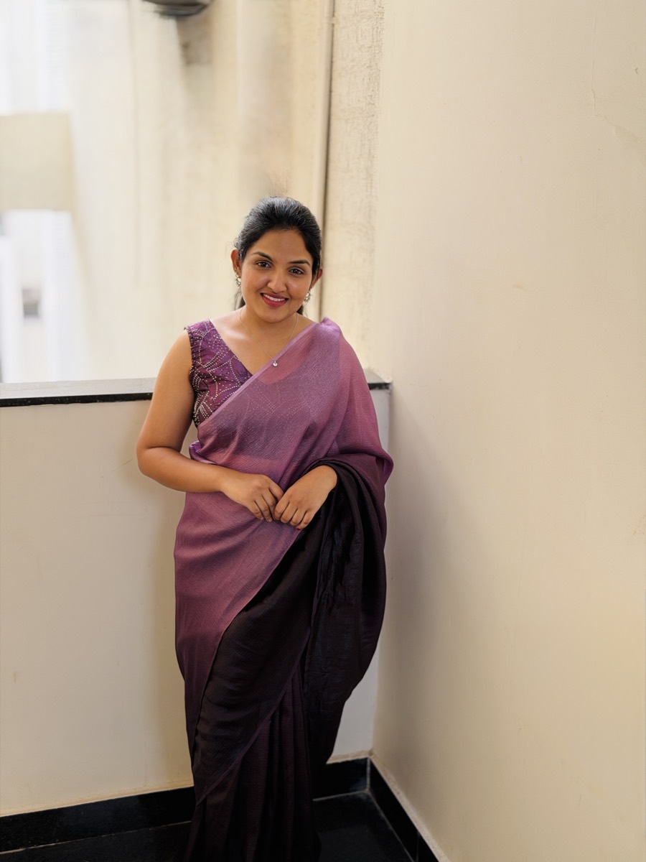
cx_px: 323
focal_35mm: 48
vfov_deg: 39.7
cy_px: 431
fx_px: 1194
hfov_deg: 30.3
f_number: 1.78
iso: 50
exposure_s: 1/227
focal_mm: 6.76
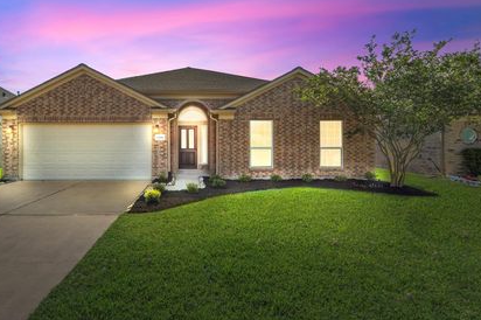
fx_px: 227
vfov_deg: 70.1
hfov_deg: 92.5
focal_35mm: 17
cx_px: 201
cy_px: 142
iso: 100
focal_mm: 14
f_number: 8
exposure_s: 1/250
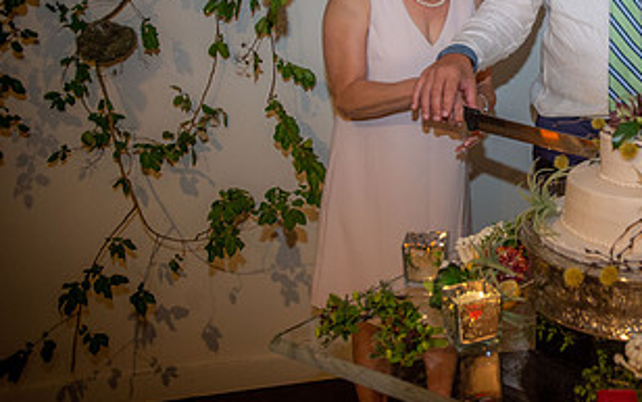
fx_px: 805
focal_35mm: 46
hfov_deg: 40.1
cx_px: 584
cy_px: 73
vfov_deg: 27.4
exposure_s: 1/80
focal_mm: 24
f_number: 2.8
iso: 1600
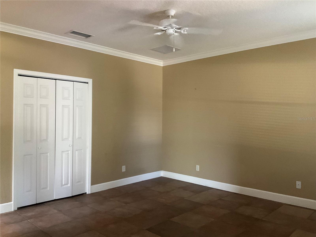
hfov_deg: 61.7
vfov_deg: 48.2
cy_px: 118
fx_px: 265
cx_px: 158
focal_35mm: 29
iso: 400
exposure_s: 1/30
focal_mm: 3
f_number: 1.8
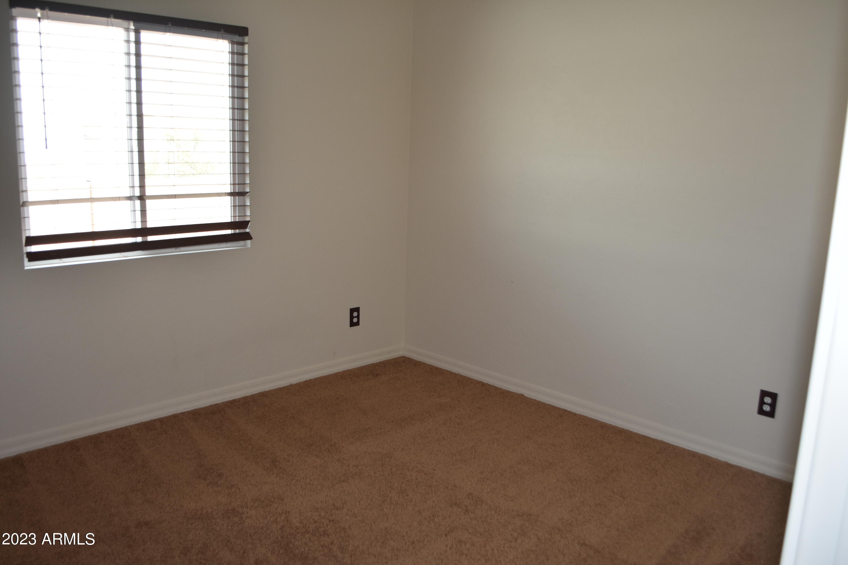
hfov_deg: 61.9
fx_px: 707
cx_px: 424
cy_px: 282
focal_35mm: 30
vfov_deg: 43.6
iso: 250
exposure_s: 1/60
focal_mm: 20
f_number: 4
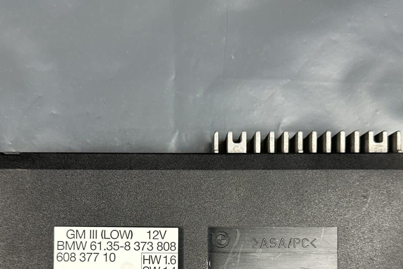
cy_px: 240
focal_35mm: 46
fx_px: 515
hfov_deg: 42.7
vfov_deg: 28.2
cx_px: 195
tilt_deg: -87.1
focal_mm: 6.86
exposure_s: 1/100
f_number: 1.78
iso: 200
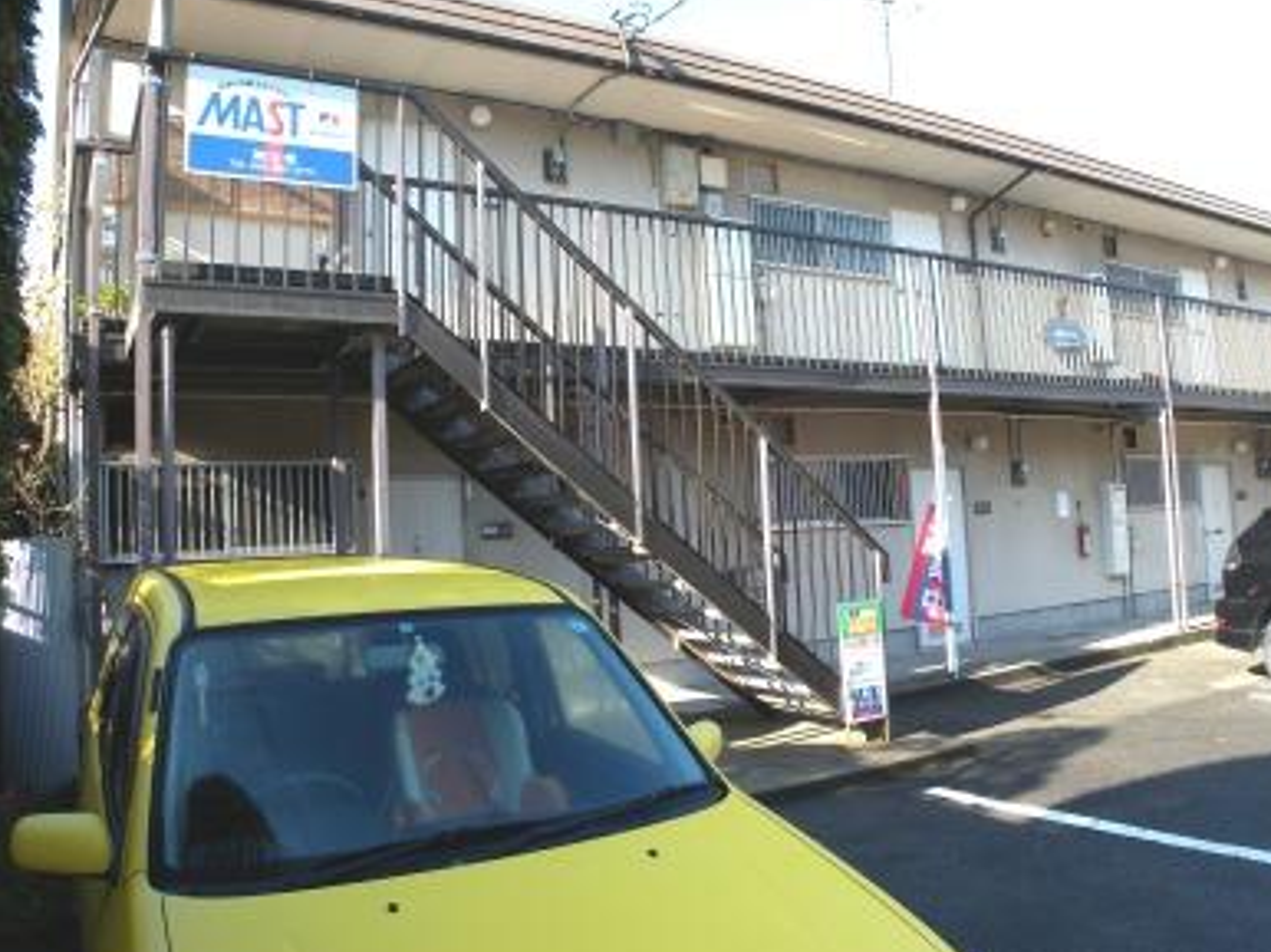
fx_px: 1321
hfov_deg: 51.2
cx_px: 731
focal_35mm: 36
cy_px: 448
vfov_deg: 39.6
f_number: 3.7
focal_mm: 6.7
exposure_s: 1/125
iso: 64
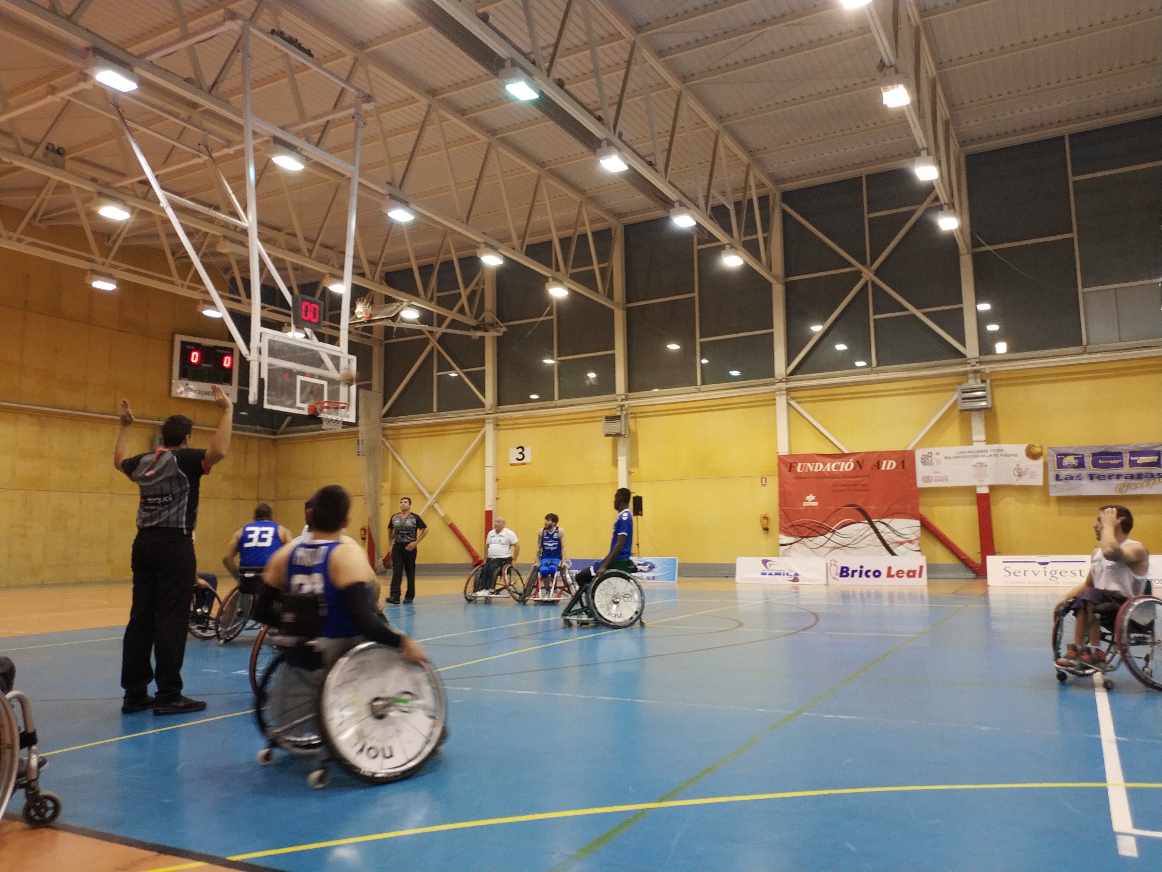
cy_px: 436
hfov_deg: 56.8
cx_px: 581
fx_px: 1074
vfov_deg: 44.2
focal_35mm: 32
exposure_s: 1/25
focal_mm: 4.5
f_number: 2
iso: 246
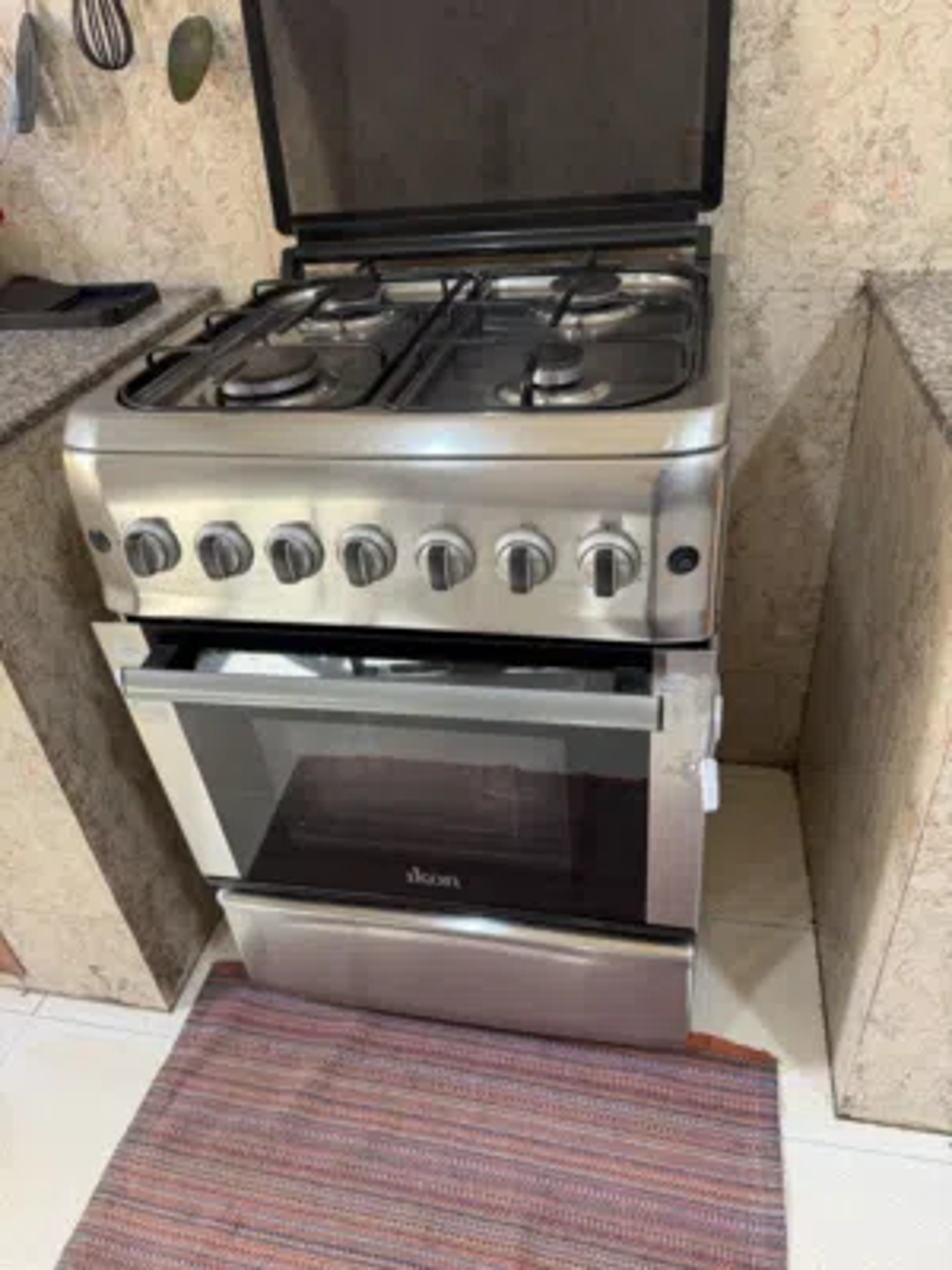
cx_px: 476
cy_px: 635
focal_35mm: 24
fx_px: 880
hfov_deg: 56.8
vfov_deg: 71.6
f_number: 1.78
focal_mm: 6.76
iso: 200
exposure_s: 1/99
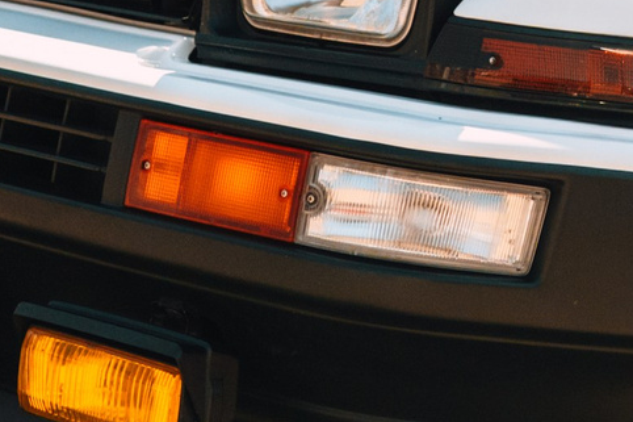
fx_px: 2408
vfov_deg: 9.9
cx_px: 674
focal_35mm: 137
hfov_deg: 14.7
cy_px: -63
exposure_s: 1/8000
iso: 720
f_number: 2.5
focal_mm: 24
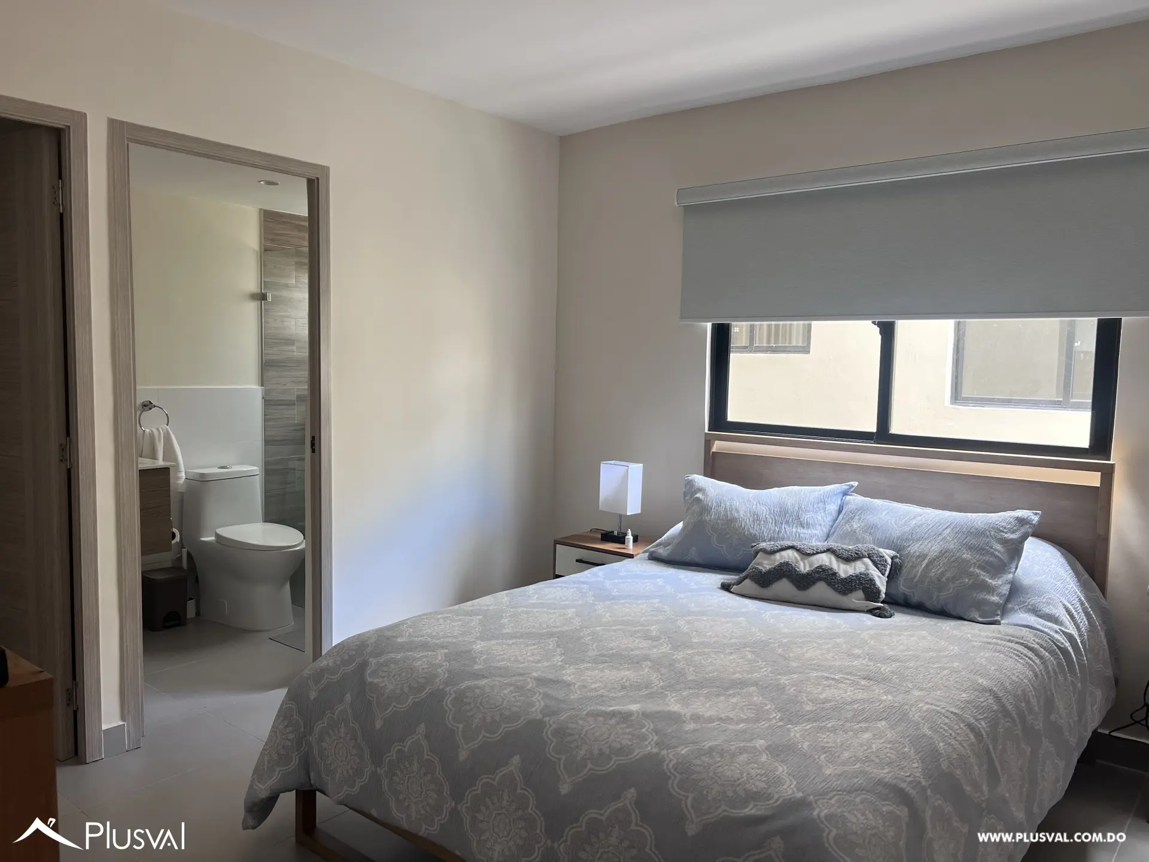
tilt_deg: -4.5
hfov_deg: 67.3
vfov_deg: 53.1
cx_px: 574
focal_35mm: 26
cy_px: 431
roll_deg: -1.3
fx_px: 863
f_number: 1.5
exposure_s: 1/120
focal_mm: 5.7
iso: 125
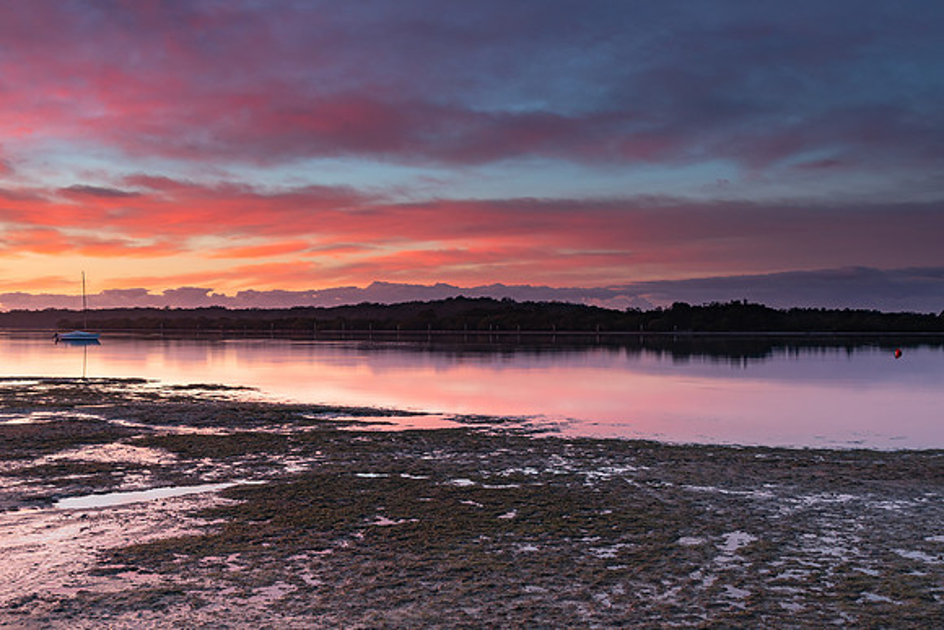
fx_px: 1030
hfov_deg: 49.2
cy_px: 305
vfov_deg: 34.0
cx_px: 480
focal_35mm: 39
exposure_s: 2
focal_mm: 25
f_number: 7.1
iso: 200
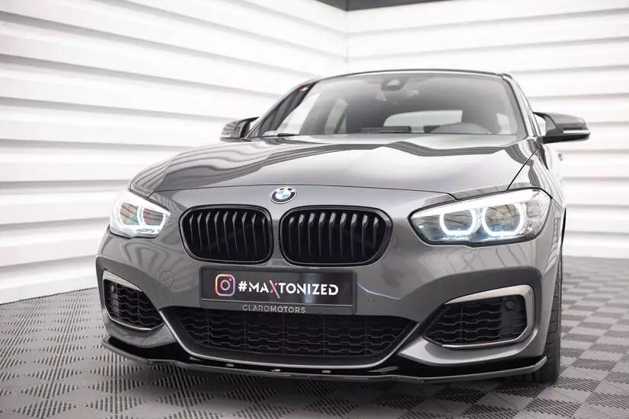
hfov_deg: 42.7
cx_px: 347
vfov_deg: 29.2
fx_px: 804
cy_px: 235
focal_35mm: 46
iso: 1250
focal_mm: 35
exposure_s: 1/125
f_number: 2.5
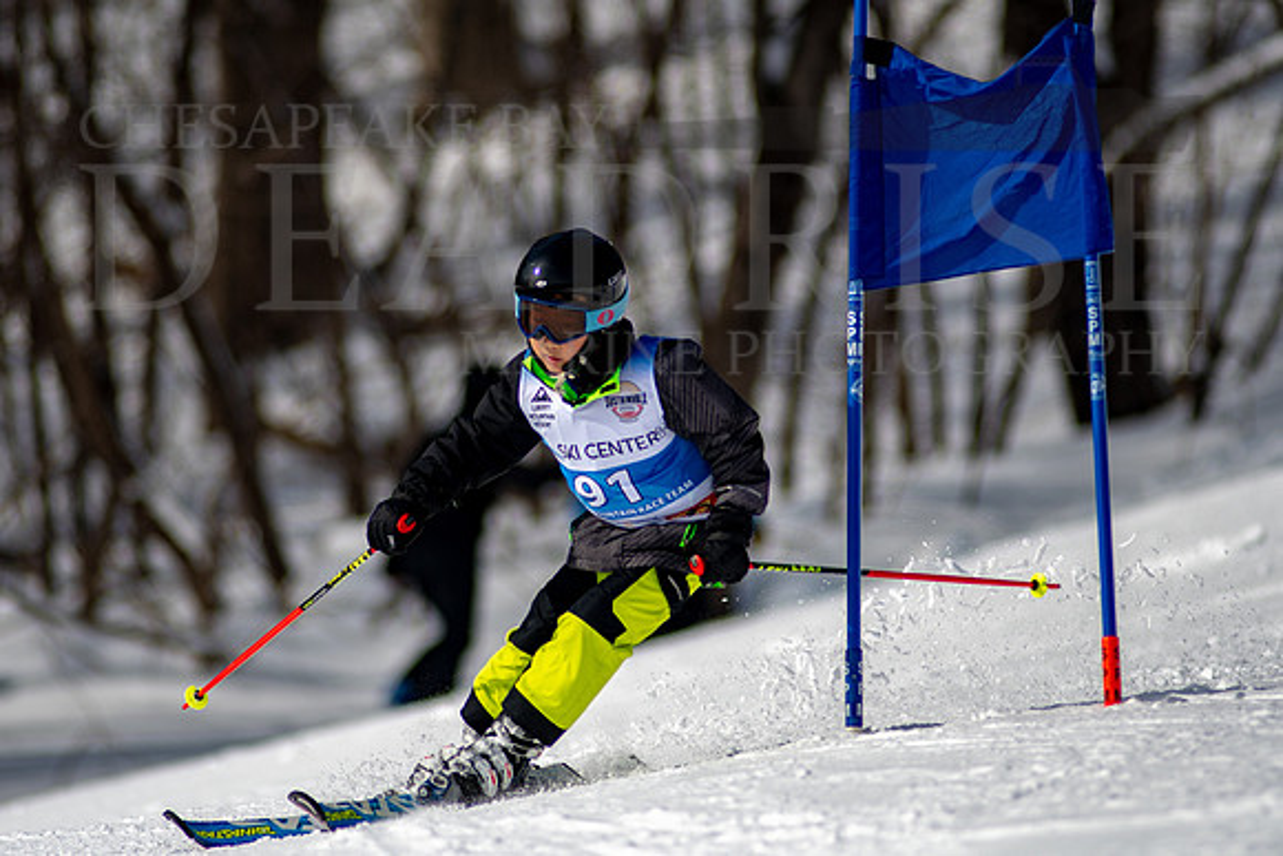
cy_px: 428
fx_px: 16041
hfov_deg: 4.6
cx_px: 642
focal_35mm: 450
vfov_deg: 3.1
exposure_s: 1/6400
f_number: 2.8
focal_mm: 300
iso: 100
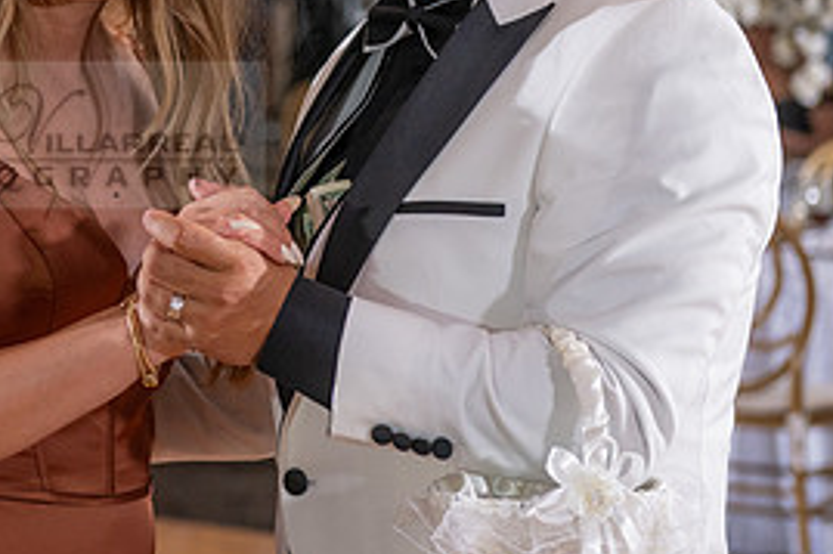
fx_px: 3492
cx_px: 3
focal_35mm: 151
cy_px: 135
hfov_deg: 13.4
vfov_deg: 9.1
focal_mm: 70
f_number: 4
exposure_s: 1/160
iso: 800
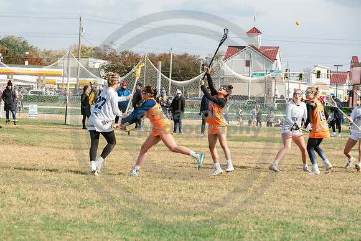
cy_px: 144
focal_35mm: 157
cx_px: 145
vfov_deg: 8.7
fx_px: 1579
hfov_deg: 13.0
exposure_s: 1/800
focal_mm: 130
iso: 250
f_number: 7.1
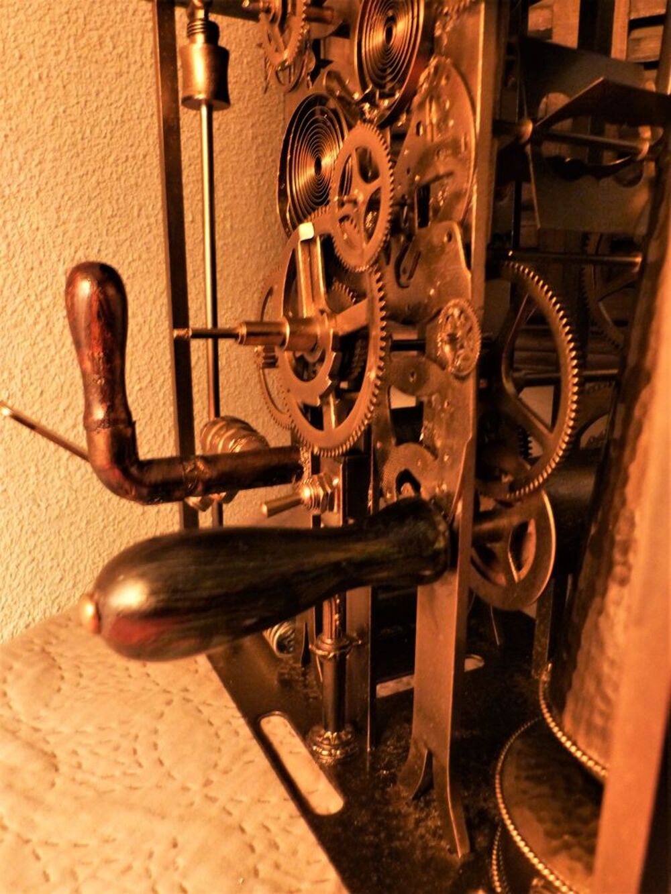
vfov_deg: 69.4
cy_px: 447
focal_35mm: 25
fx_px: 646
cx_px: 336
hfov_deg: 54.9
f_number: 2.8
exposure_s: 1/5
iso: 400
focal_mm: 4.5
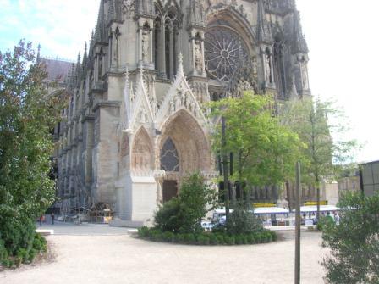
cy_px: 142
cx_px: 190
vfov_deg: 41.7
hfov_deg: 54.0
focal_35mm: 34
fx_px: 372
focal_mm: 5.7
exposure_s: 1/136
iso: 50
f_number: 4.9
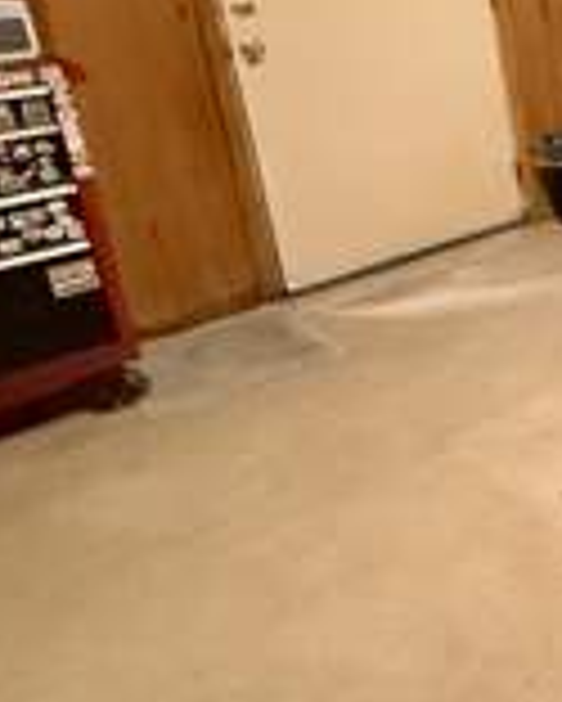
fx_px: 872
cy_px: 110
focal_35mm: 42
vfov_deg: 41.3
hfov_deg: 23.5
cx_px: 949
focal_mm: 2.22
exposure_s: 1/60
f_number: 2.2
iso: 1250
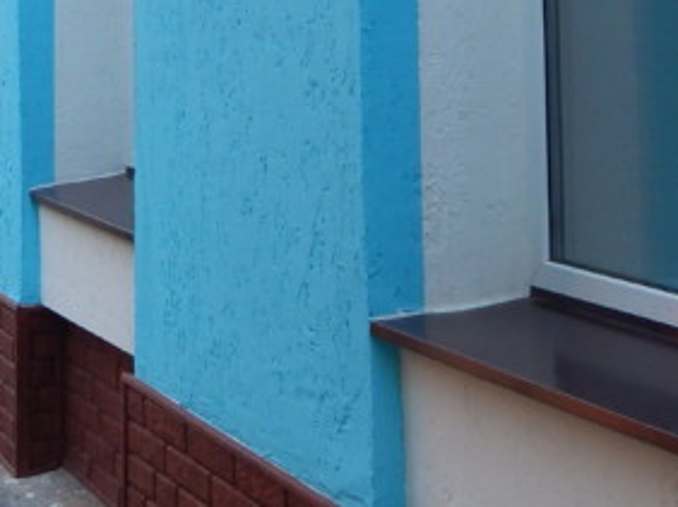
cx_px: 60
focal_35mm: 80
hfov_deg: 23.7
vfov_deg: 17.4
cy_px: -125
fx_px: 1566
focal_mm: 4
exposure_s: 1/60
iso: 125
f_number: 3
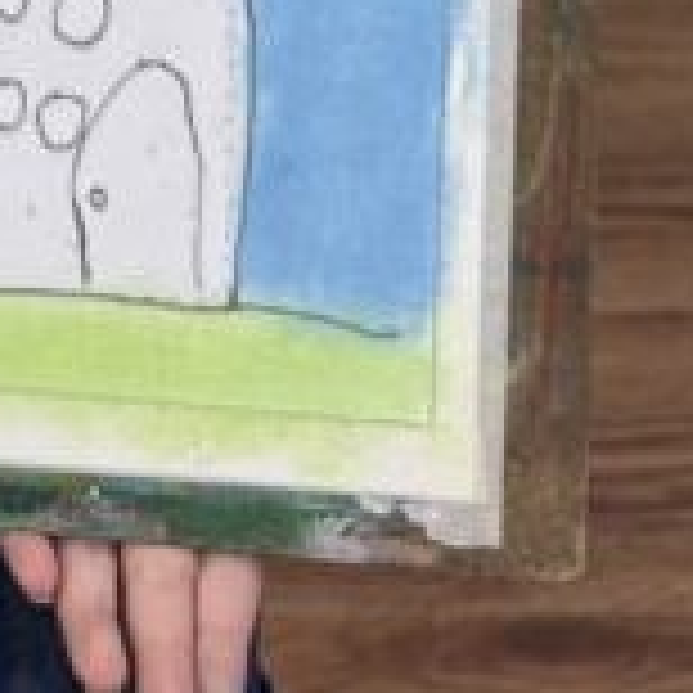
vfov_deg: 10.1
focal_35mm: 138
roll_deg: +0.1
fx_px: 3126
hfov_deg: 12.1
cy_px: -1233
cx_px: -328
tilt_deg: -19.9
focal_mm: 6.76
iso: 80
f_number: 1.78
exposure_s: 1/100
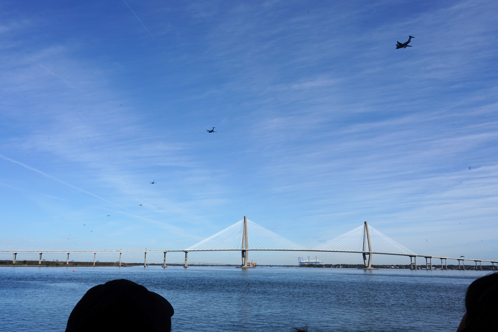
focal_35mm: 33
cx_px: 249
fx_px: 457
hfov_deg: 57.2
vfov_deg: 40.0
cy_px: 166
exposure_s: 1/100
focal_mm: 33
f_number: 20
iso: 100
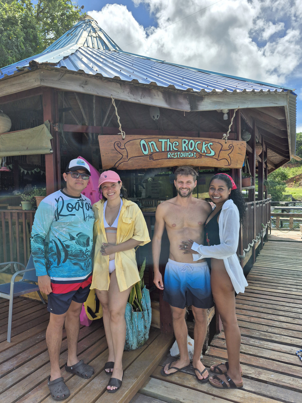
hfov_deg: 58.9
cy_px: 202
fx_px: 268
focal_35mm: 23
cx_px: 151
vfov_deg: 73.9
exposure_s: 1/2500
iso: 25
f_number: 1.8
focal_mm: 5.4
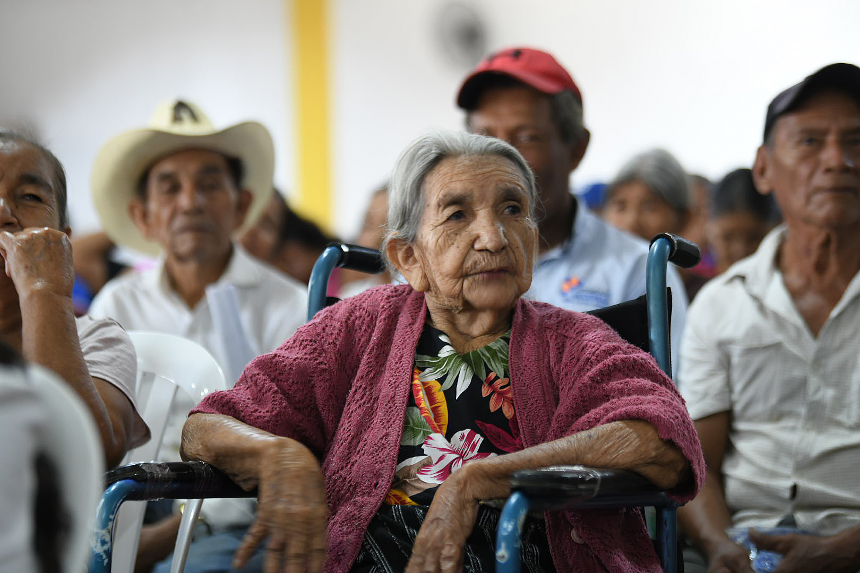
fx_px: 2269
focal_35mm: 95
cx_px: 430
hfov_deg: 21.5
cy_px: 286
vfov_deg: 14.4
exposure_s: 1/20
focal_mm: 95
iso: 1000
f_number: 2.8
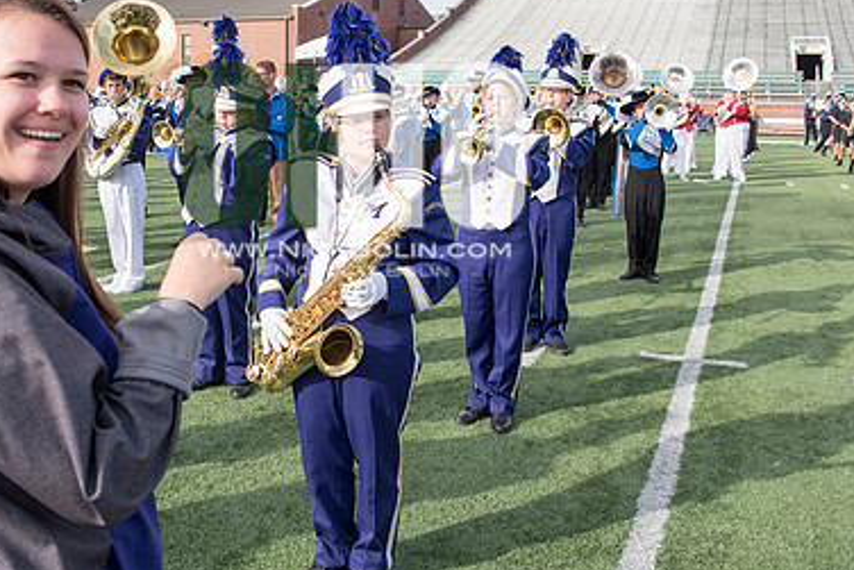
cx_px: 354
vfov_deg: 35.4
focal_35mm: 37
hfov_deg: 51.6
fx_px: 878
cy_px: 169
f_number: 5
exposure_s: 1/800
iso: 250
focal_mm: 24
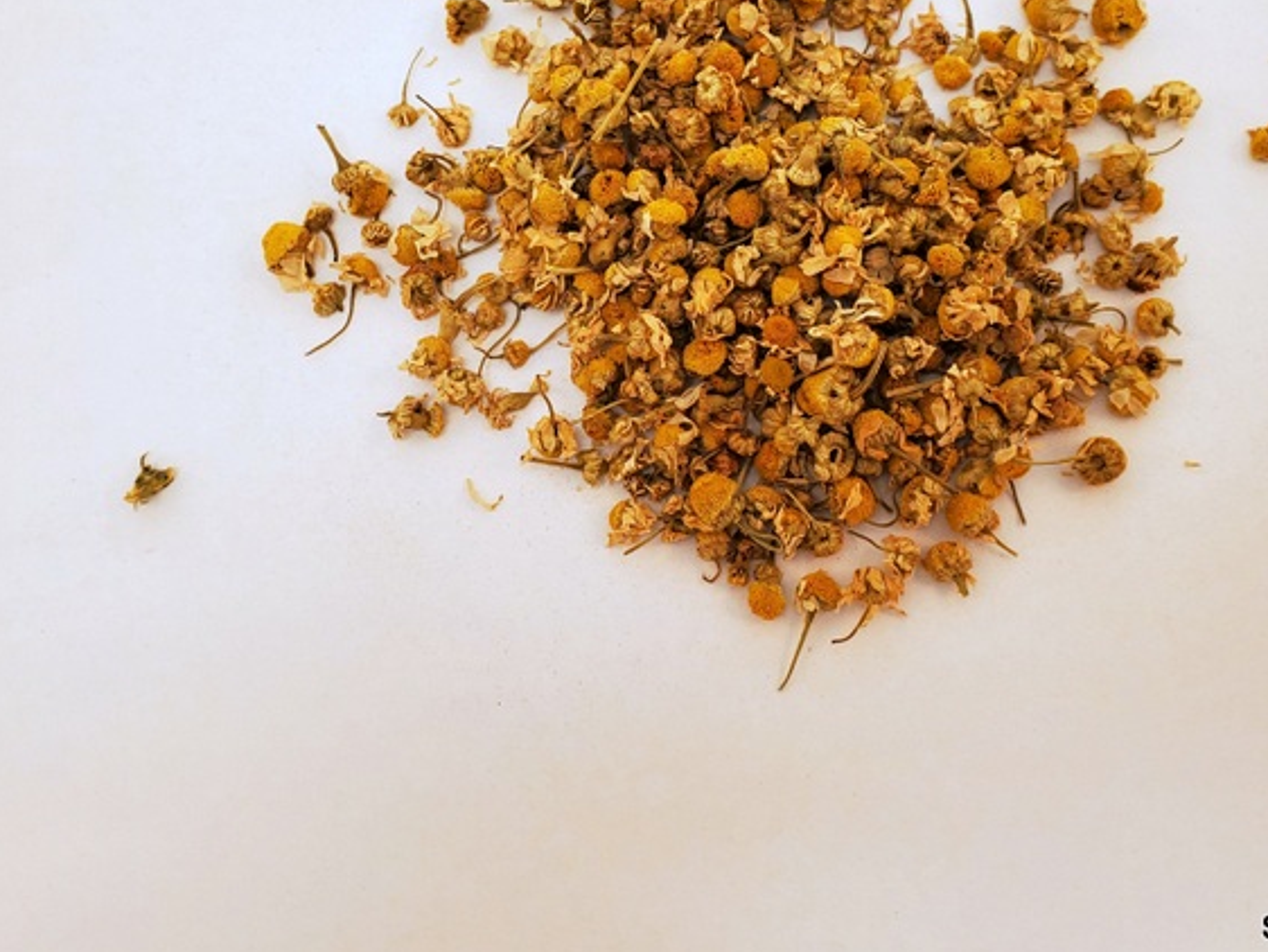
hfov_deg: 50.1
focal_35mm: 37
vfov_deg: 38.2
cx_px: 672
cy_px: 307
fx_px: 1356
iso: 64
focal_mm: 4.3
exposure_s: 1/120
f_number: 2.4
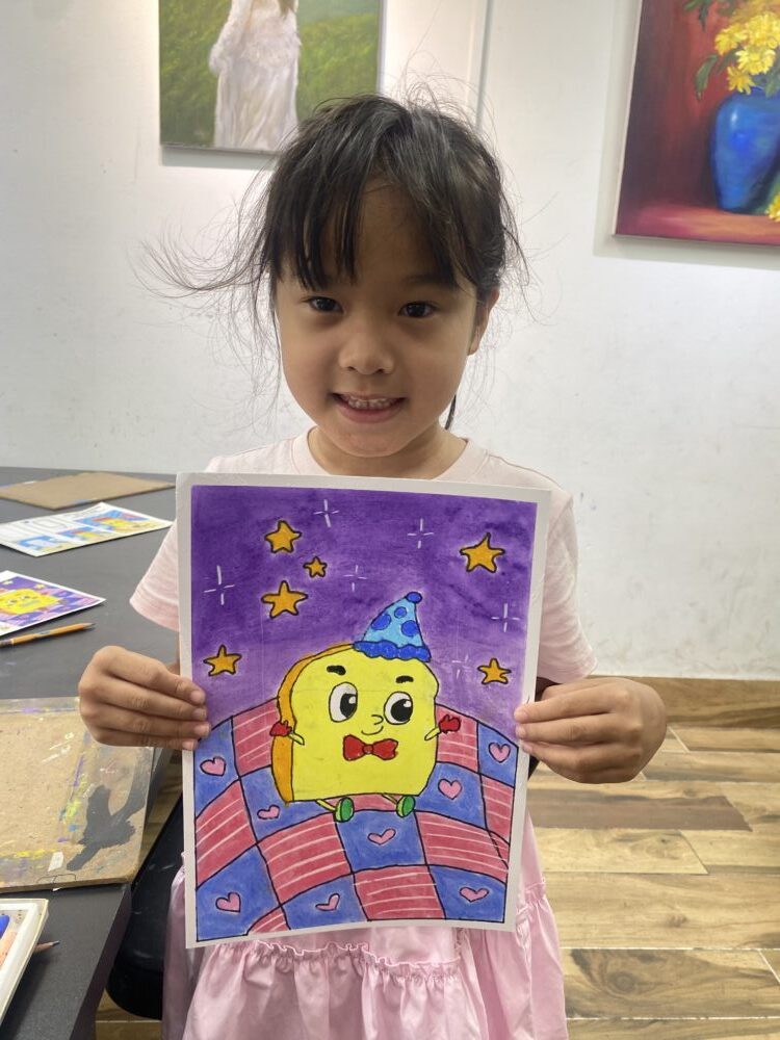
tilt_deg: -11.2
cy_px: 520
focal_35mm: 26
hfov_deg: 53.1
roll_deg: -3.9
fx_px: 781
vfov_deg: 67.3
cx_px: 390
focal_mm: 4.25
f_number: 1.8
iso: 50
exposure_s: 1/100
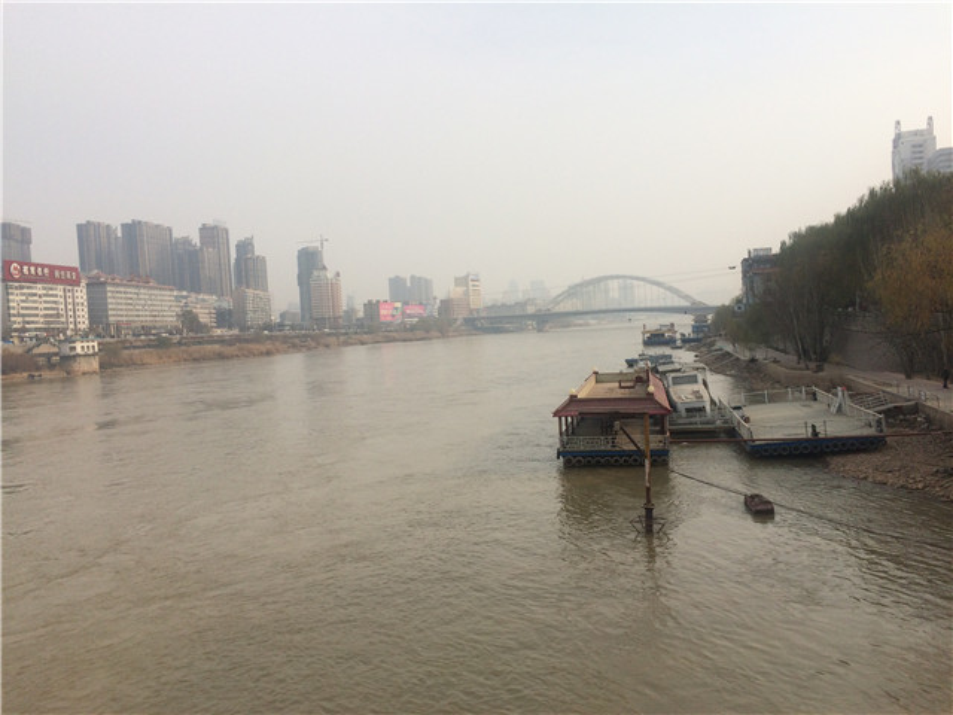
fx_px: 798
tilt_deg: -2.5
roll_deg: +4.7
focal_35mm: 29
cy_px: 358
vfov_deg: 48.2
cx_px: 476
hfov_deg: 61.7
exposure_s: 1/2564
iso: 32
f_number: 2.2
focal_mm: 4.15
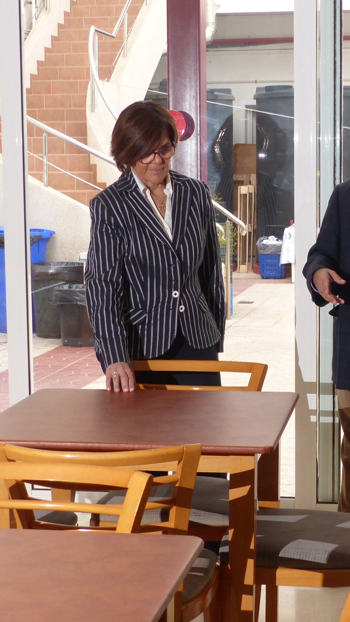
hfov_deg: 14.5
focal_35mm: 83
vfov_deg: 25.6
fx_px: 1370
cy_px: 341
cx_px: 245
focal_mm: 8.4
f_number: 3.2
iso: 100
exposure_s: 1/125
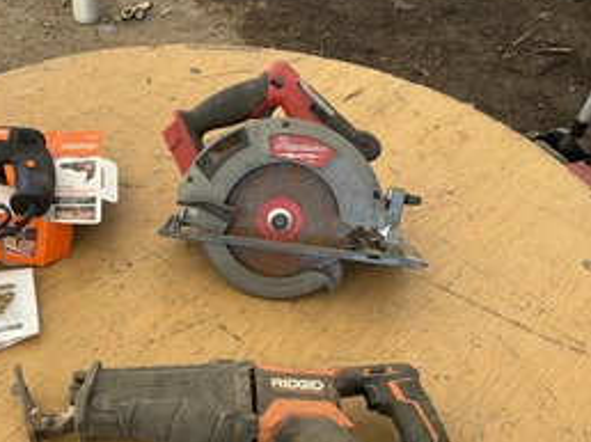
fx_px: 768
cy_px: 309
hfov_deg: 41.3
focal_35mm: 45
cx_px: 172
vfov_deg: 31.8
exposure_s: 1/122
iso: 25
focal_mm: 3
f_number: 1.8
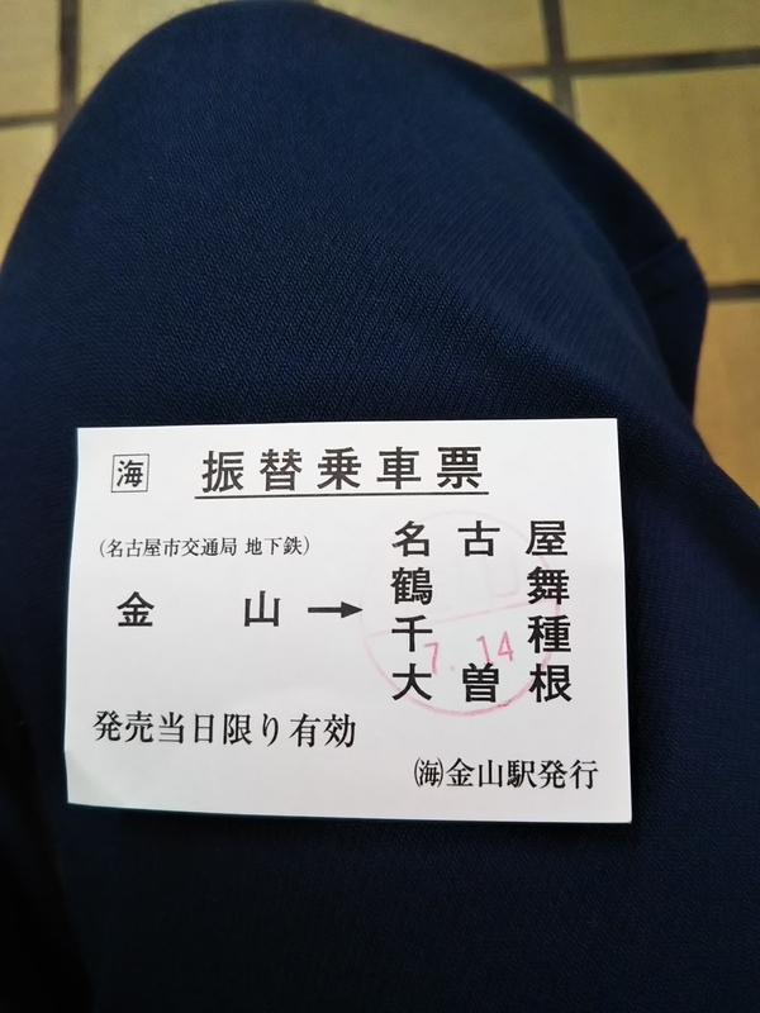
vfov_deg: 60.0
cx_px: 380
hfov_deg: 46.8
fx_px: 878
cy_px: 506
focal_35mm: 30
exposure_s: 1/30
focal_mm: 4
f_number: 2.2
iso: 80
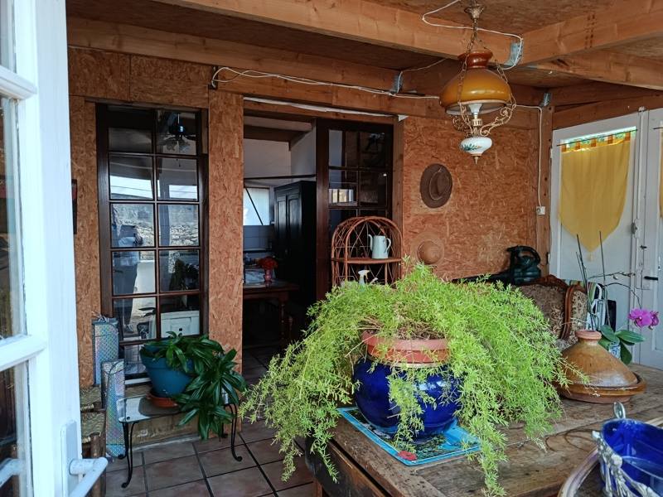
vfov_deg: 56.8
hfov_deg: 71.6
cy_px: 248
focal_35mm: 24
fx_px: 460
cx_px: 332
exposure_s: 1/100
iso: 569
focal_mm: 5.24
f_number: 1.7
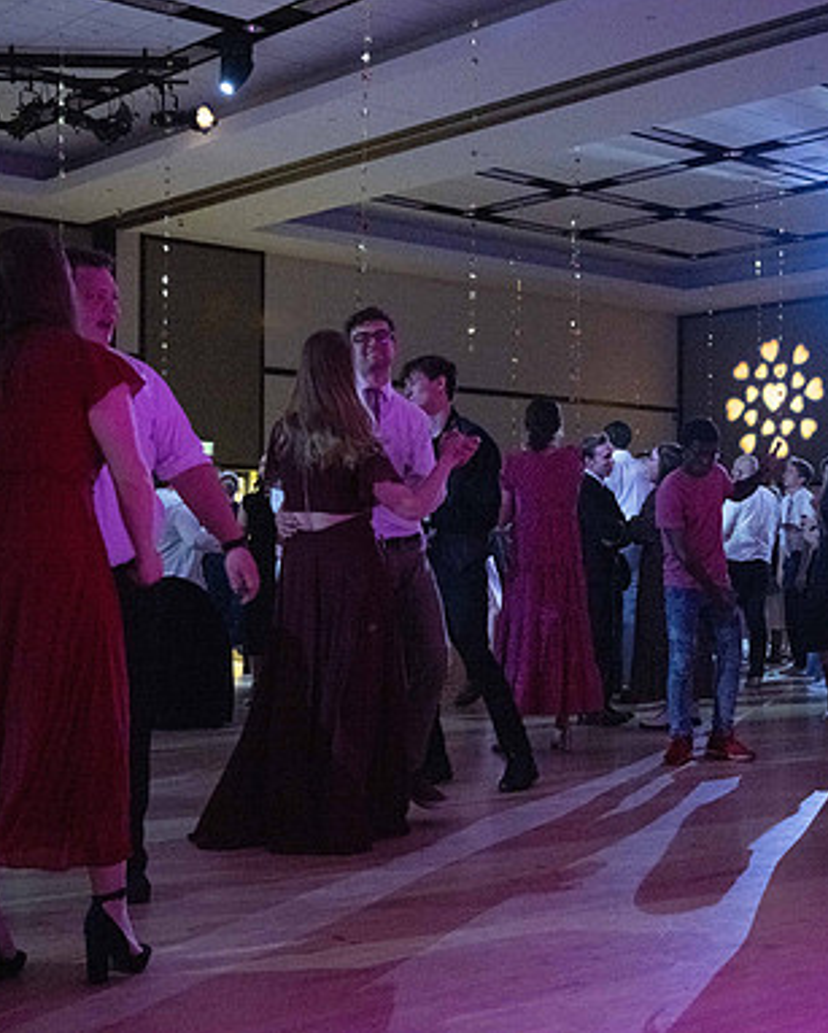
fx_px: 1652
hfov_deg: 28.1
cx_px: 507
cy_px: 516
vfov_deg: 34.7
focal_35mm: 54
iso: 8000
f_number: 4
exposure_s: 1/80
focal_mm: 38
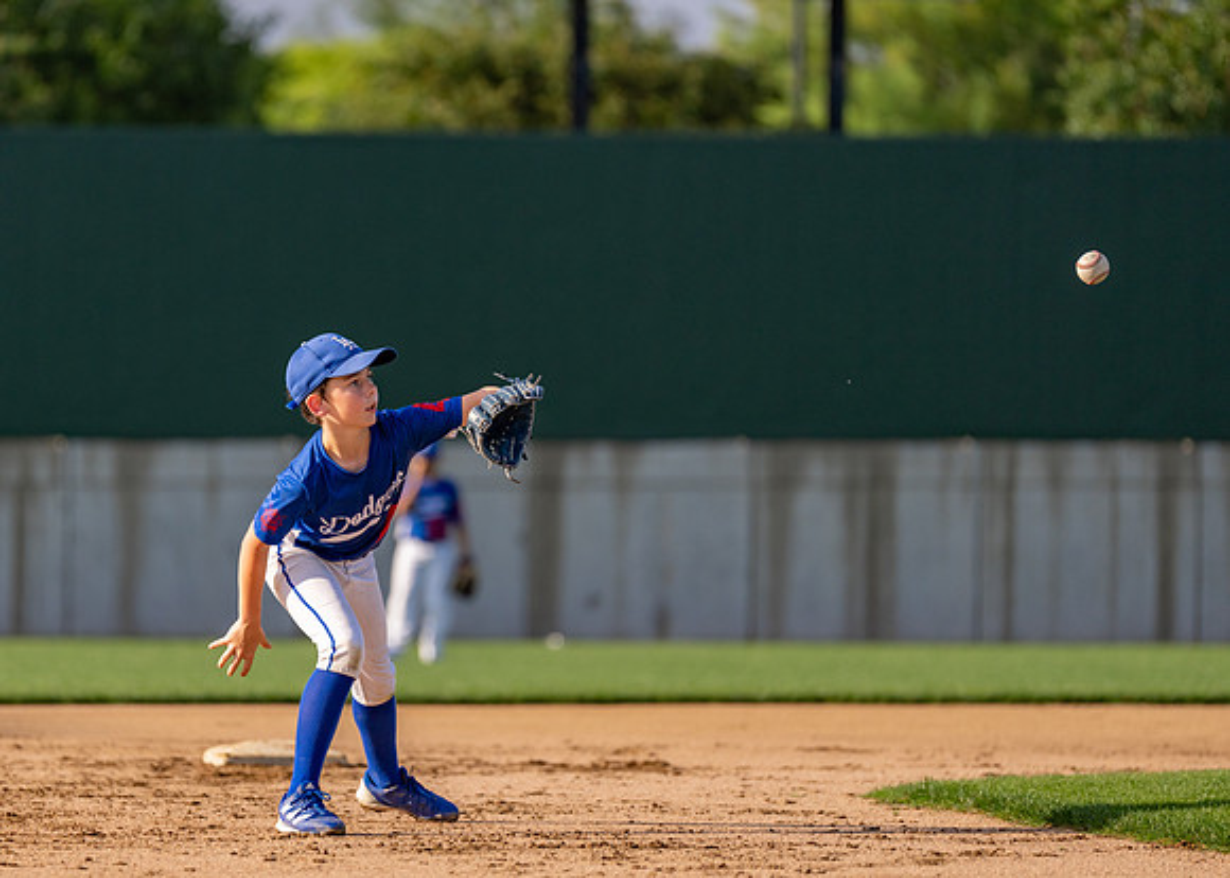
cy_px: 420
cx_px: 368
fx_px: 9631
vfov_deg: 5.2
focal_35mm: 276
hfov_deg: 7.3
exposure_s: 1/5000
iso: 250
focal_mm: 200
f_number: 2.8
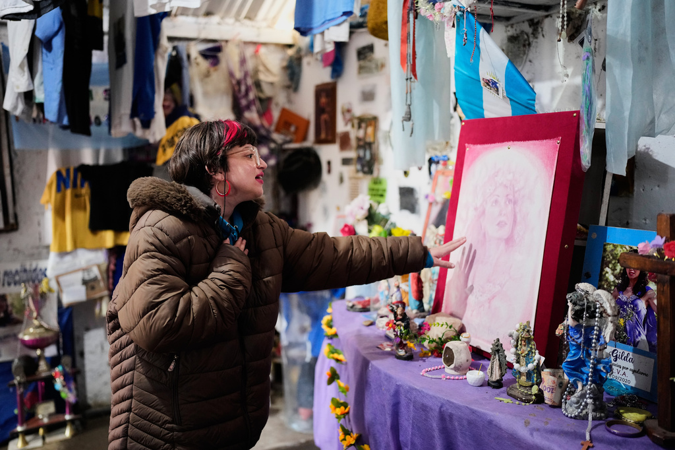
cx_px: 338
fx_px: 656
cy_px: 225
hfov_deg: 54.4
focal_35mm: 35
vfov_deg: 37.8
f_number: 1.4
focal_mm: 35
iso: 3200
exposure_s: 1/80
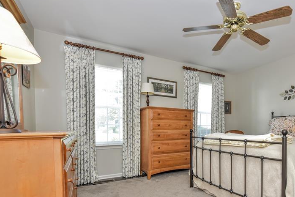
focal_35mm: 22
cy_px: 132
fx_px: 180
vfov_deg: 56.0
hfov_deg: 75.6
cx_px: 201
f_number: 4.8
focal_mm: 15
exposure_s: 1/90
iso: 800
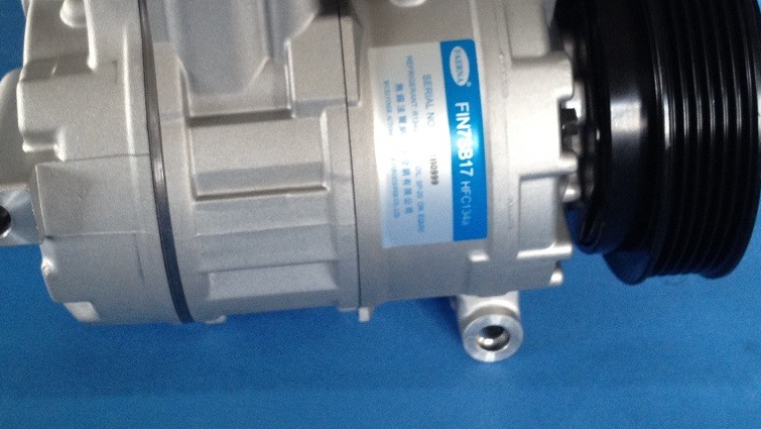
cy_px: 122
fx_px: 1332
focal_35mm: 66
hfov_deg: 31.8
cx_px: 324
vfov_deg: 18.2
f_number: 2.4
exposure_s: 1/20
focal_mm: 4.28
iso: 125
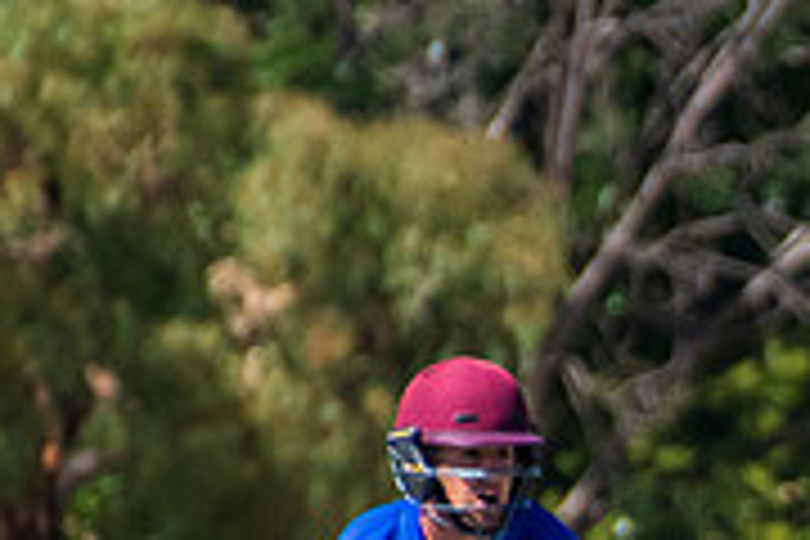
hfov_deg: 0.8
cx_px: 1238
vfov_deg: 0.5
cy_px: 514
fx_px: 57528
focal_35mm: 2557
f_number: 6.3
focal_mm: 400
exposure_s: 1/2500
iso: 400
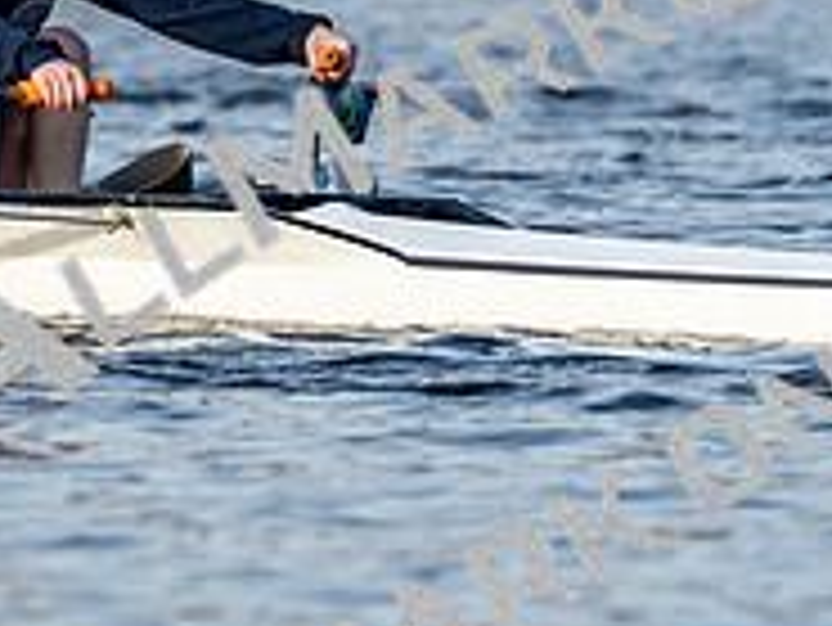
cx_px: -468
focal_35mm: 1807
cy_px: 52
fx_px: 43460
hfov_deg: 1.1
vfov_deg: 0.8
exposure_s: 1/2000
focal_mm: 600
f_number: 6.3
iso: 1000
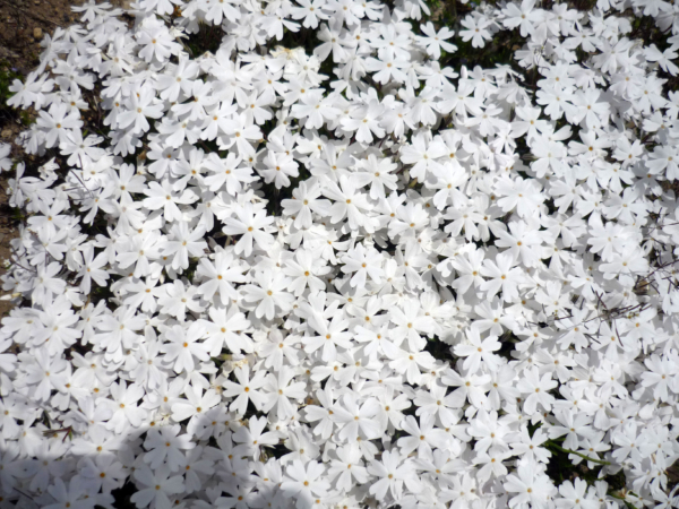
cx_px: 340
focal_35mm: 33
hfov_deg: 55.4
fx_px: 647
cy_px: 254
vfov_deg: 42.9
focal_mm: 5.5
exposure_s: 1/800
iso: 100
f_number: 8
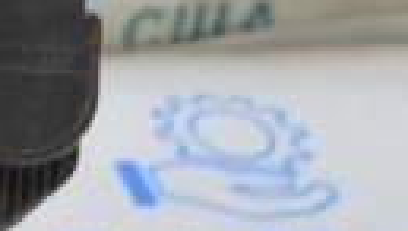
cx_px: -1192
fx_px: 3239
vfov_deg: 4.1
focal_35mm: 299
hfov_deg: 6.1
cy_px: -144
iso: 400
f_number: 5.6
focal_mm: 24
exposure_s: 1/20
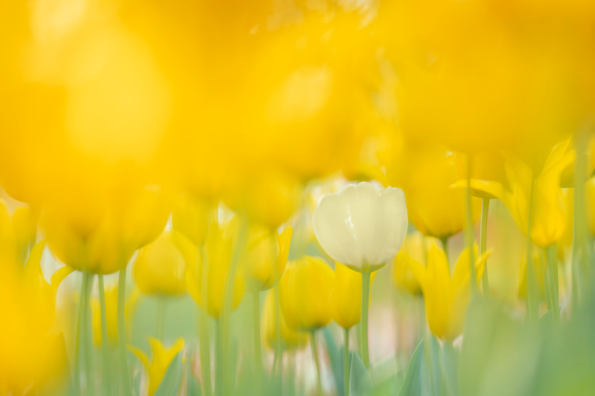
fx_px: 2231
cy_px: 198
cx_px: 298
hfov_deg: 15.2
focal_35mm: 135
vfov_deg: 10.2
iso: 100
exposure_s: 1/500
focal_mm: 135
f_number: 1.8
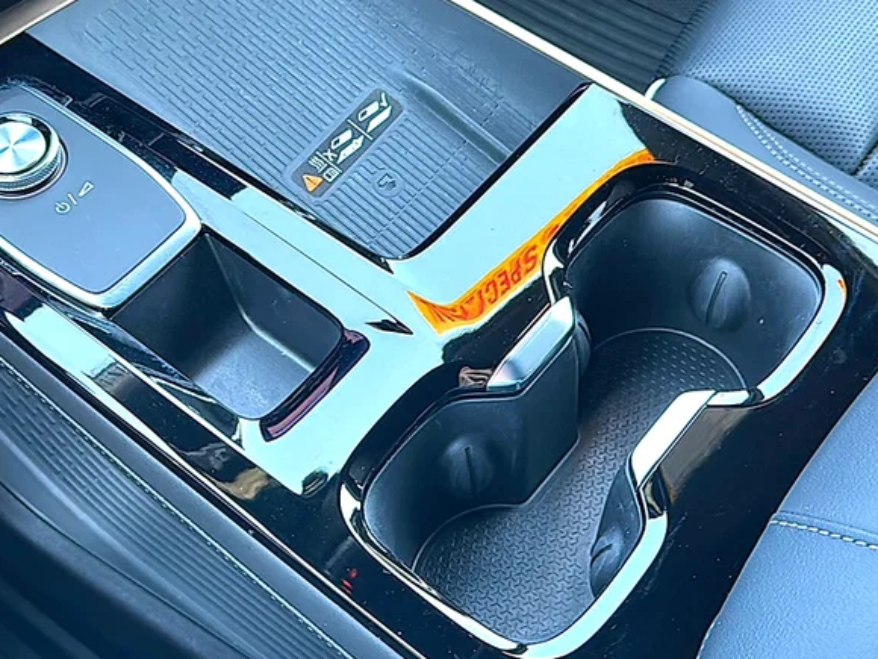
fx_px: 1040
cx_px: 404
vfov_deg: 35.1
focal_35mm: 41
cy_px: 325
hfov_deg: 45.7
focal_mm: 6.86
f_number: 1.78
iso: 64
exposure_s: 1/40
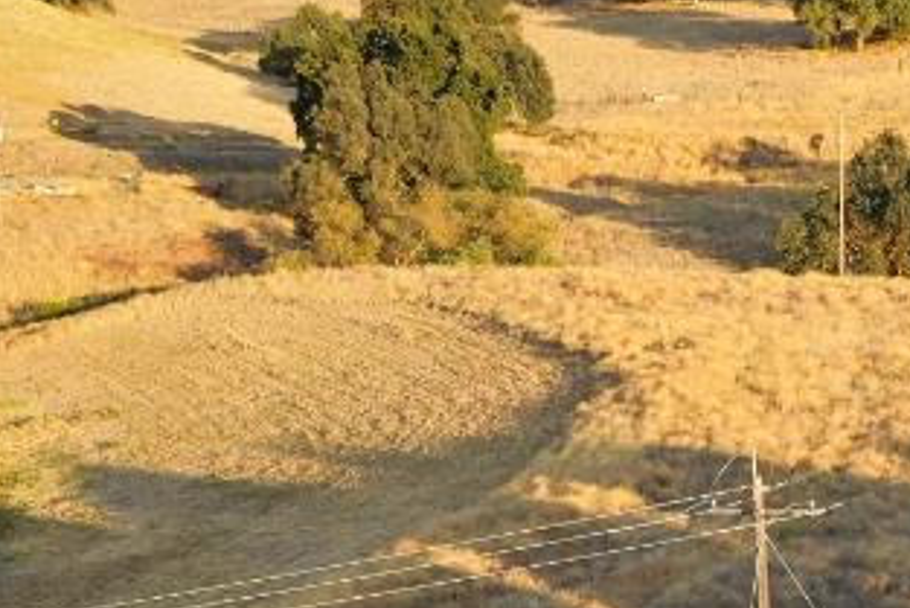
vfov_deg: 10.0
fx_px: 3389
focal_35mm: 134
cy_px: 820
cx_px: 567
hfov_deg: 15.3
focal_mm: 10.26
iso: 100
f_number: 5
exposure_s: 1/200
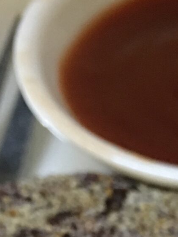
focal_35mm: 132
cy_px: 429
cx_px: 210
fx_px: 904
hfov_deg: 11.0
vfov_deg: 13.4
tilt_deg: -47.1
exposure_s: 1/4
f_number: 2.2
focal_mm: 4.15
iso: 100
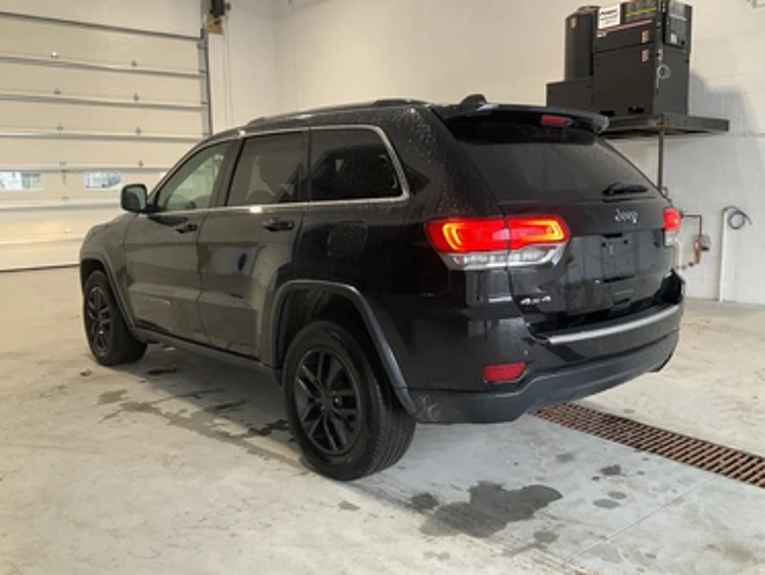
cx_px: 403
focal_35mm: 31
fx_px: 686
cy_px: 278
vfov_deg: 45.5
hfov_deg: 58.3
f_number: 1.8
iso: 64
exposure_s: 1/75
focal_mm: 3
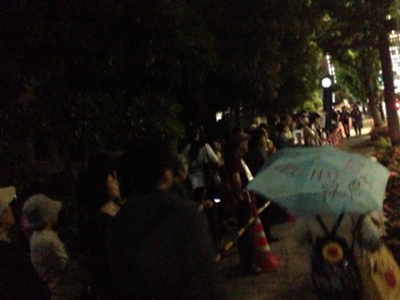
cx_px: 203
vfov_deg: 41.8
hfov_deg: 53.9
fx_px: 393
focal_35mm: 34
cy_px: 150
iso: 3200
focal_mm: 4.13
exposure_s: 1/15
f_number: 2.4
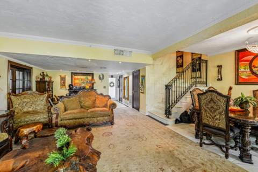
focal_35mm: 14
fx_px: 100
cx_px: 129
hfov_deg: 104.3
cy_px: 86
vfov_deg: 81.1
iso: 200
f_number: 9
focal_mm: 14
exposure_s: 1/2
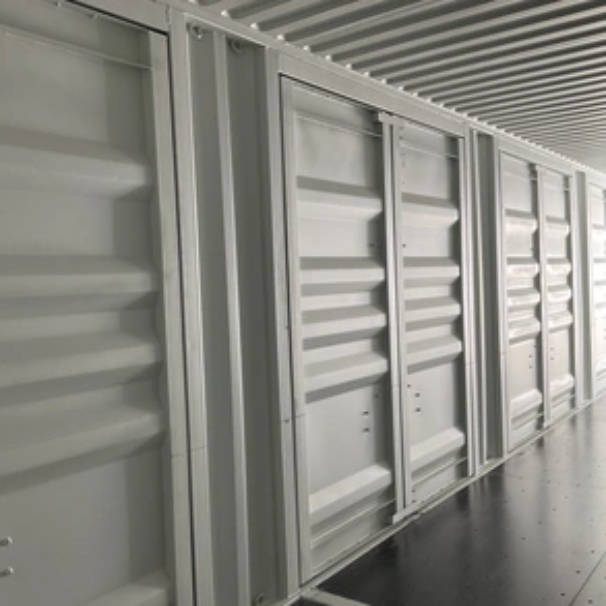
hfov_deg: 46.9
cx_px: 238
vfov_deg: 47.2
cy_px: 306
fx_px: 693
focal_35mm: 35
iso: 100
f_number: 1.8
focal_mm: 3
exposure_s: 1/60
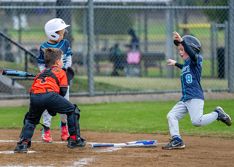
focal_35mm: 257
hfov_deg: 7.8
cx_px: 60
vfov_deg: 5.6
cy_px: 96
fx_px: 1710
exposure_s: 1/1000
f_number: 2.8
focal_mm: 160
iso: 2000
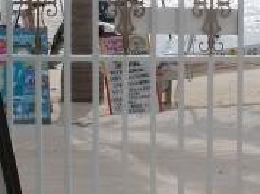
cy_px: -6
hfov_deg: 12.2
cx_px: 216
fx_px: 1215
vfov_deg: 9.1
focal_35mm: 162
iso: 64
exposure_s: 1/800
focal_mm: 7.54
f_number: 5
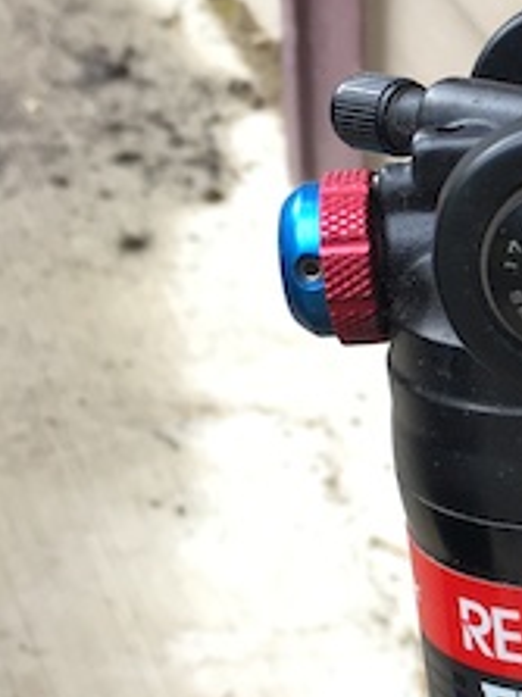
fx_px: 2093
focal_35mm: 104
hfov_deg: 12.9
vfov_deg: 18.9
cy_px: 419
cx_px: 931
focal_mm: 4.15
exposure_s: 1/120
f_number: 2.2
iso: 40
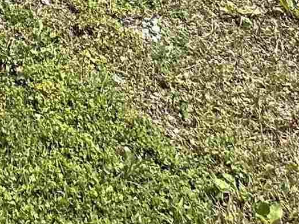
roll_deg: -0.9
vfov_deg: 11.6
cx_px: -168
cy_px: -420
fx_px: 708
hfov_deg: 20.1
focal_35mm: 82
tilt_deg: -5.8
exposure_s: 1/1416
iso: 50
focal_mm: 2.22
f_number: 2.2
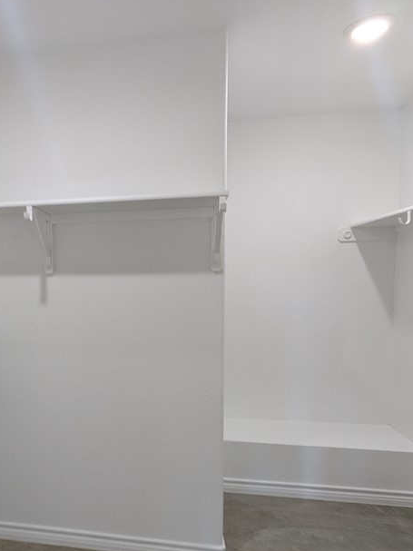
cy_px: 315
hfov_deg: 48.4
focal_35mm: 27
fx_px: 430
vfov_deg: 65.0
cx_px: 82
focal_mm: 2.35
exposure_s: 1/24
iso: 68
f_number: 2.2
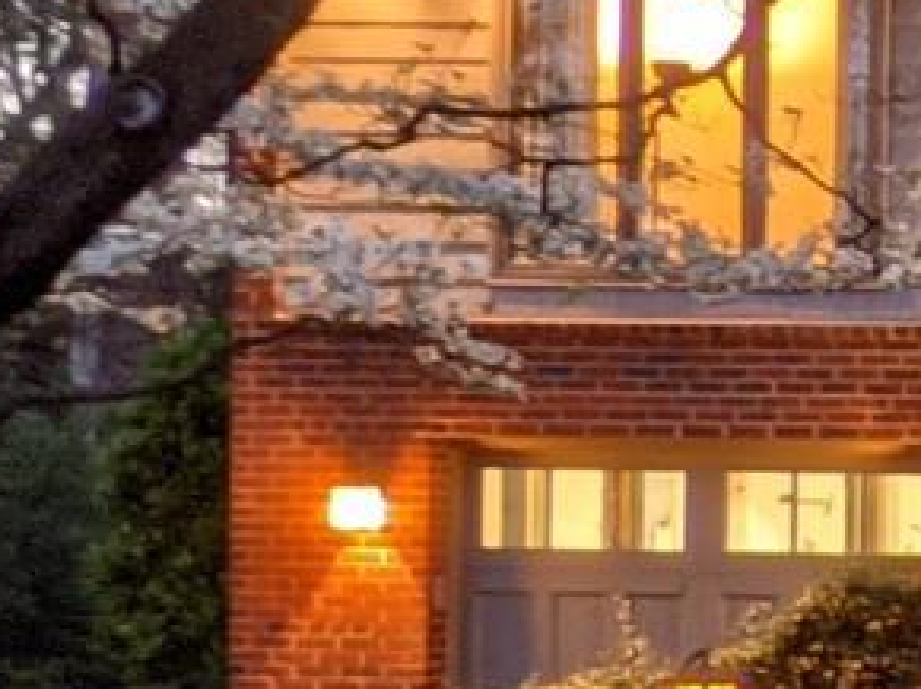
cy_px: 521
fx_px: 3004
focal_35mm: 113
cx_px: 2144
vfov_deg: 13.0
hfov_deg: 13.4
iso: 58
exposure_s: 1/3.75
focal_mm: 2.22
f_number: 2.2
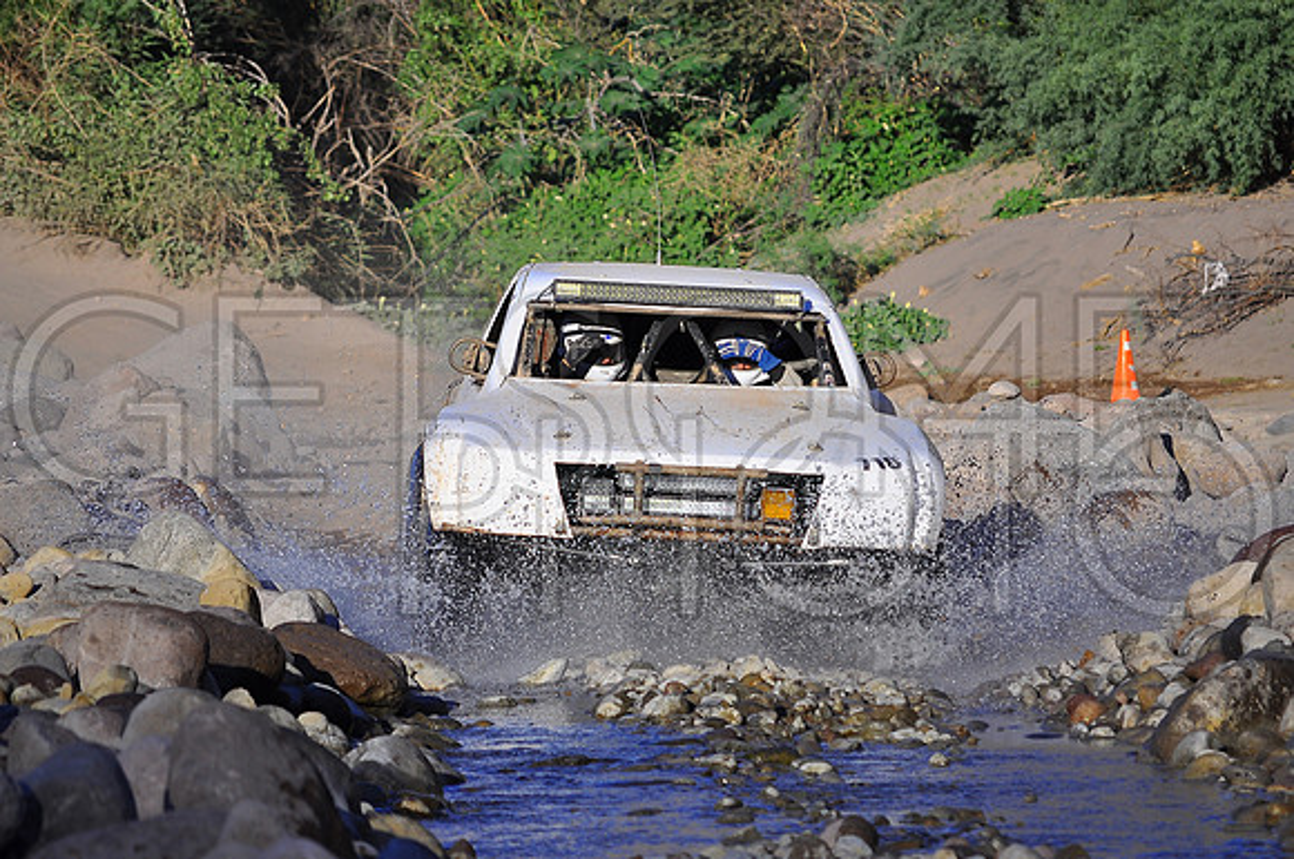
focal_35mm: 300
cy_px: 430
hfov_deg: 6.9
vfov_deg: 4.6
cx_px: 647
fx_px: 10768
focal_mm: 200
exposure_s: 1/800
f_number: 5.6
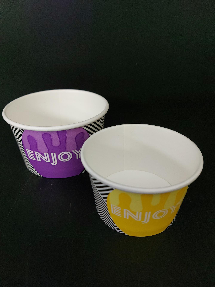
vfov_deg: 71.6
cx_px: 108
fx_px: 199
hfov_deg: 56.8
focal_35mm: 24
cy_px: 144
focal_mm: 5.23
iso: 250
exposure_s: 1/60
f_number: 1.8
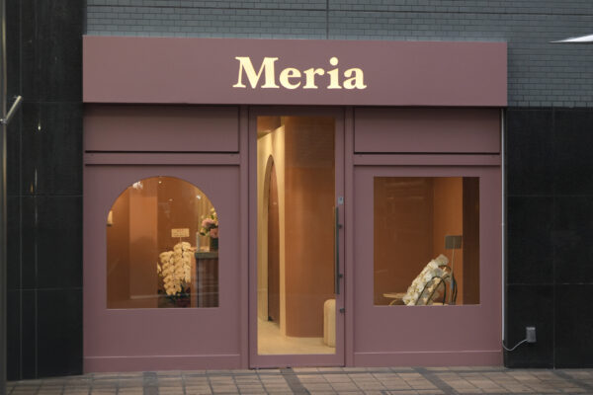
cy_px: 198
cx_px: 296
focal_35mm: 70
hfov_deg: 28.8
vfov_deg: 19.5
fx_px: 1153
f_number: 5.6
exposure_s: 1/100
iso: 2000
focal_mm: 70
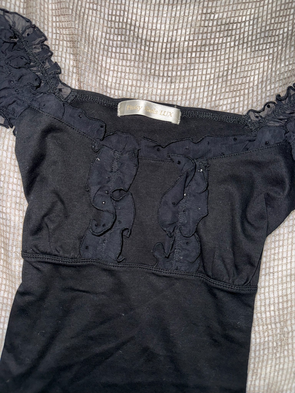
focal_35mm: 24
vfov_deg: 71.6
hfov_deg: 56.8
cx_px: 148
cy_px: 196
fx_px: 273
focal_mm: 6.76
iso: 80
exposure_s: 1/53
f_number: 1.78
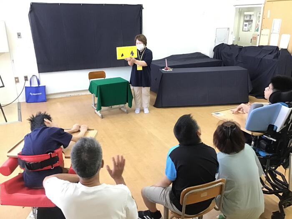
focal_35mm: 31
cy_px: 110
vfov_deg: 45.4
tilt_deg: -20.9
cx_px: 146
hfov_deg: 58.4
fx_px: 261
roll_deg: -0.5
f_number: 2.4
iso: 200
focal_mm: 3.3
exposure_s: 1/30
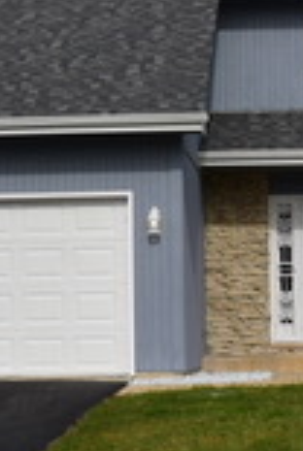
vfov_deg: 15.0
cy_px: 173
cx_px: 108
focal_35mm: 136
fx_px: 1709
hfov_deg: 10.1
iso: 250
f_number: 11
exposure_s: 1/500
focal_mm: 22
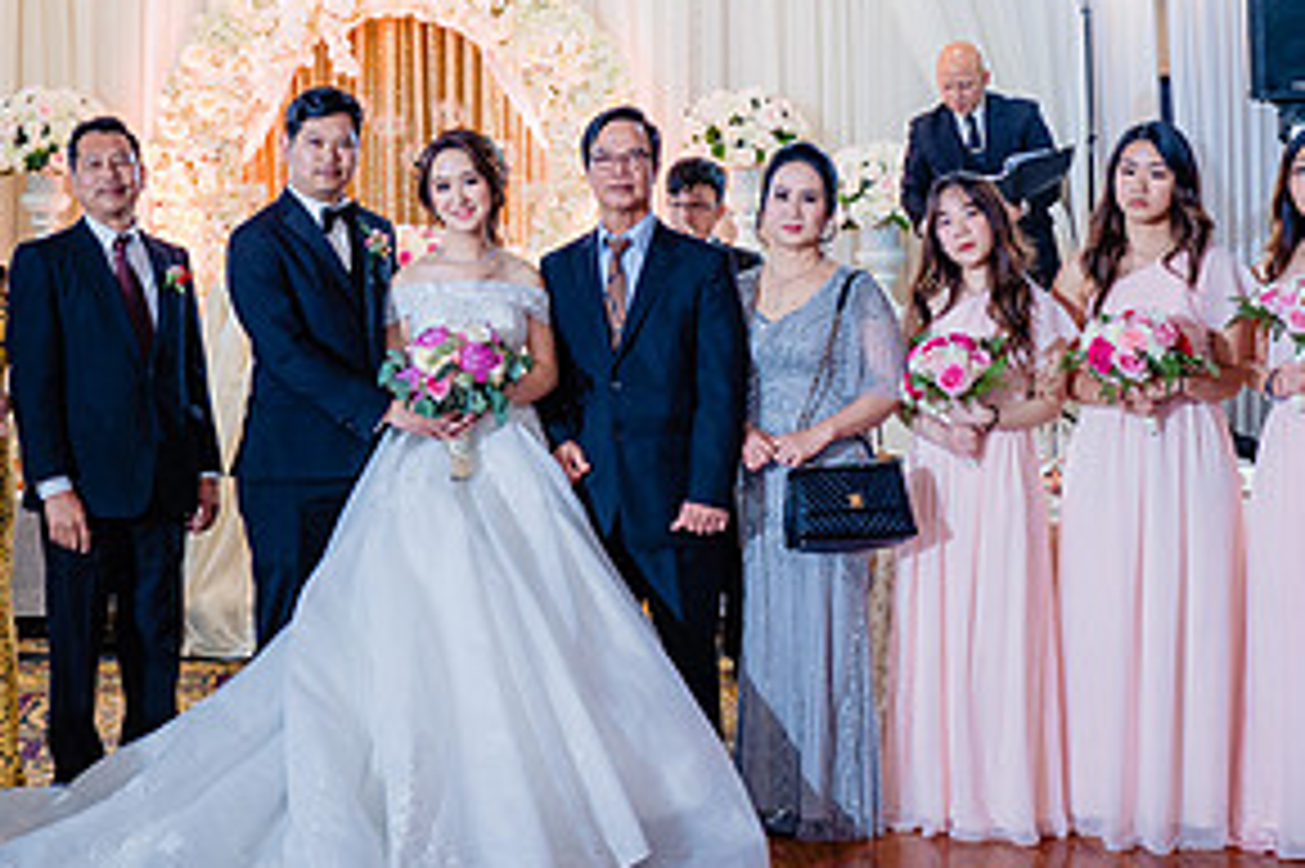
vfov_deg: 23.9
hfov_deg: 35.4
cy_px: 232
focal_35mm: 56
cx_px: 459
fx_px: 2029
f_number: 3.5
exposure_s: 1/160
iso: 800
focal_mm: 28
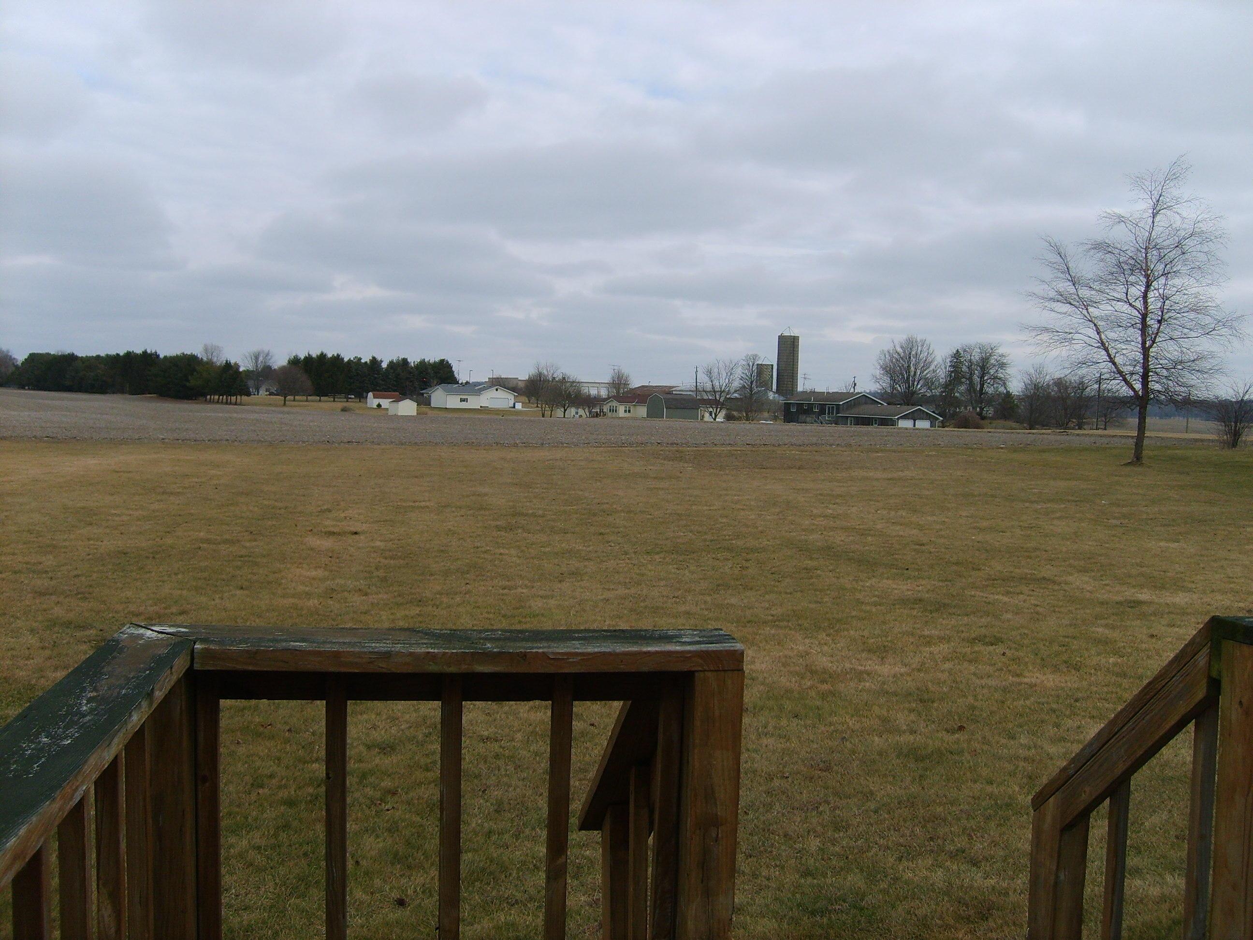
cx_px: 626
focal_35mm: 35
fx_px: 1267
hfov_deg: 52.6
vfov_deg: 40.7
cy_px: 470
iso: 50
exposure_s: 1/750
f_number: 2.8
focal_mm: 5.8
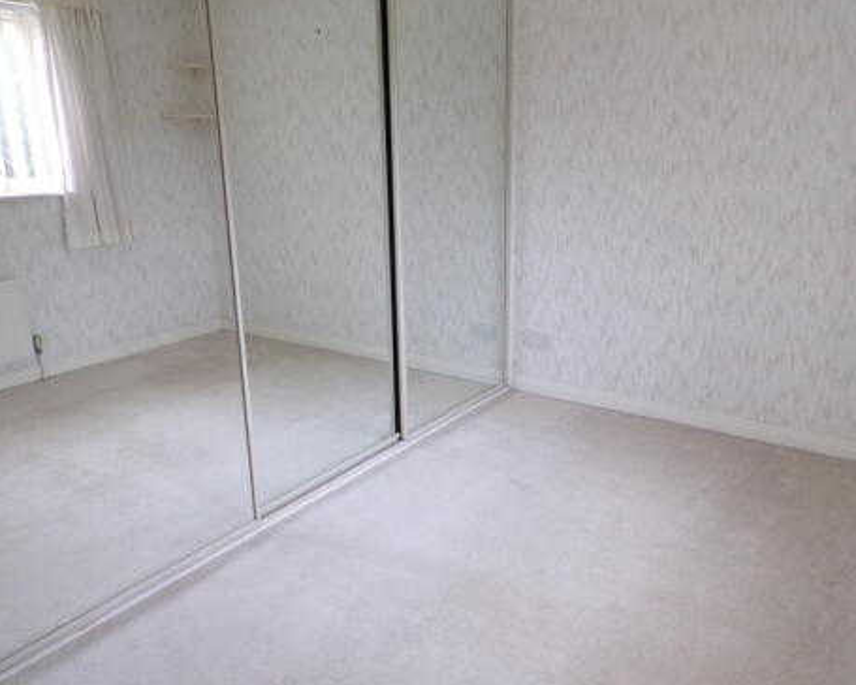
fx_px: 760
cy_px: 330
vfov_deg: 48.5
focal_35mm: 30
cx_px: 486
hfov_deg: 58.6
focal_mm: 4.3
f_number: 3
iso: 200
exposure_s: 1/25
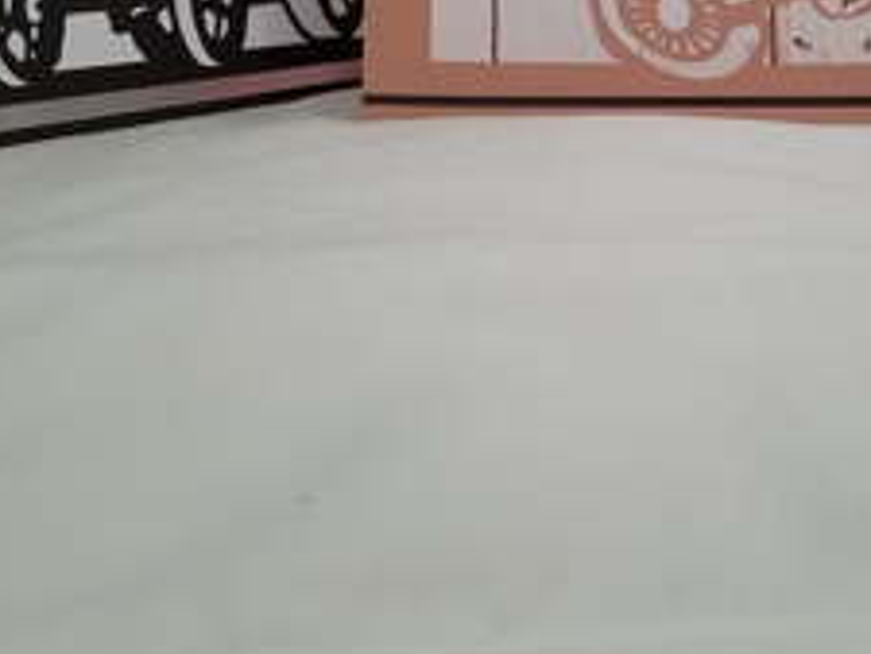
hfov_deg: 36.1
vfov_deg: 26.8
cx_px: 635
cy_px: 29
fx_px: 1309
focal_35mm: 52
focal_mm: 4.2
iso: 200
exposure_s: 1/10
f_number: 1.7
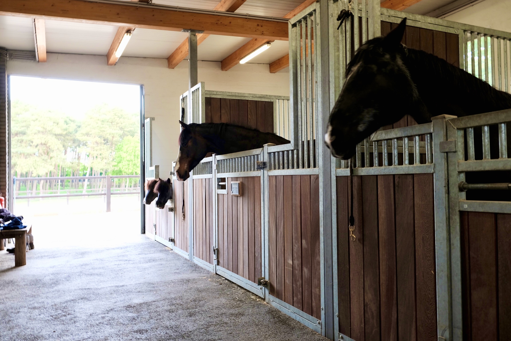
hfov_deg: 63.7
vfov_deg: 45.0
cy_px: 170
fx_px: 412
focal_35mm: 29
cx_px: 256
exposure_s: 1/14
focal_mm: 19.6
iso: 200
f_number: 5
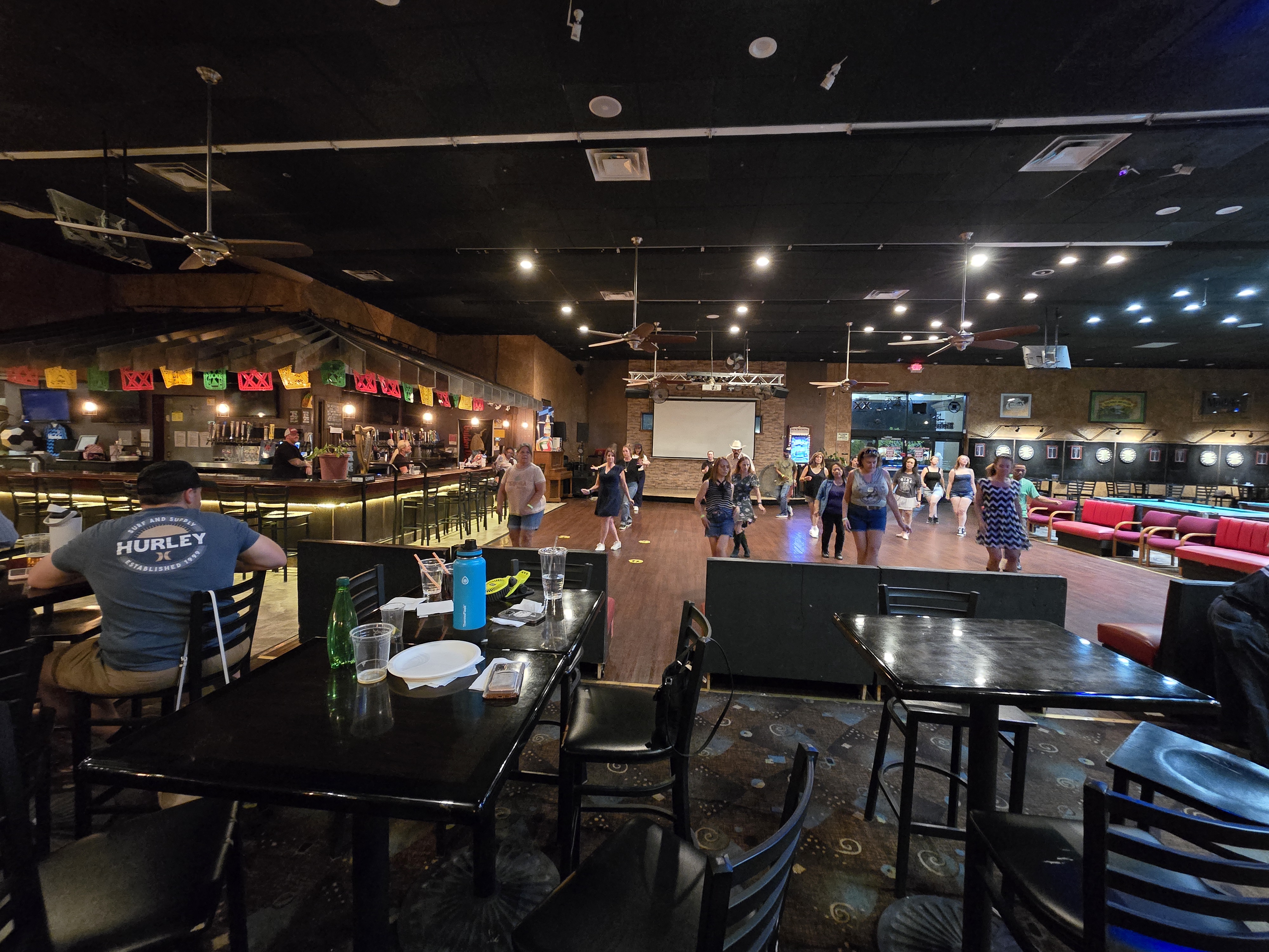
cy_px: 476
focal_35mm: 13
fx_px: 477
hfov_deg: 106.2
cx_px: 634
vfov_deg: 89.9
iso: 1600
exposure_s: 1/24
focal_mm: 2.2
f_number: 2.2
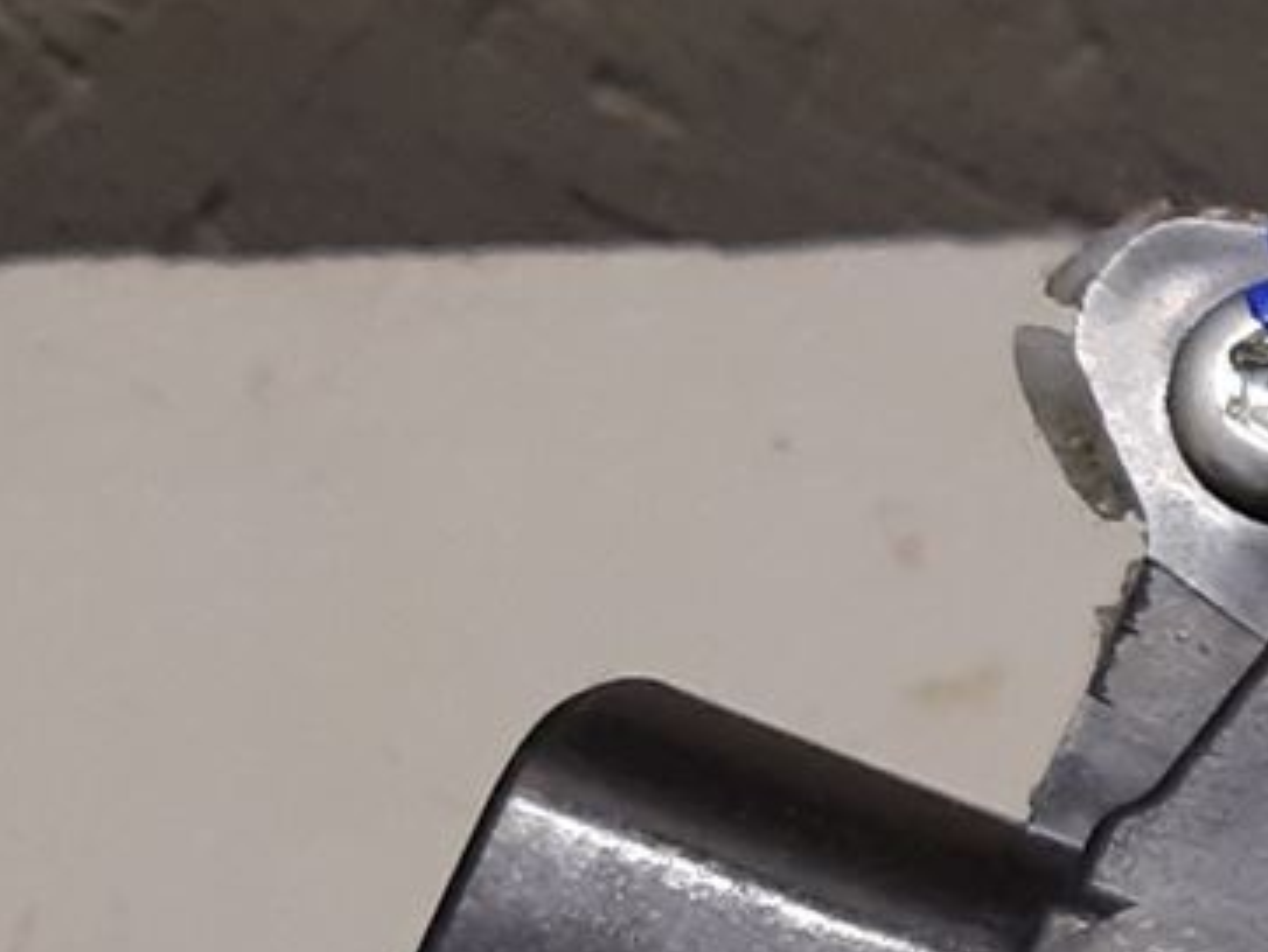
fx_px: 5388
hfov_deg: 11.6
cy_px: 1250
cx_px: 2792
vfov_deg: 9.9
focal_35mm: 147
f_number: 1.7
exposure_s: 1/50
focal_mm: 3.93
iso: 125
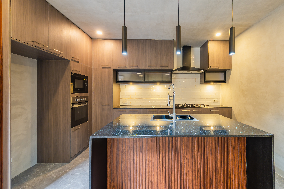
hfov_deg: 100.4
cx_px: 142
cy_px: 94
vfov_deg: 77.3
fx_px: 118
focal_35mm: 15
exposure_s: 1.5
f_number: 11
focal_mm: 9.9
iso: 200
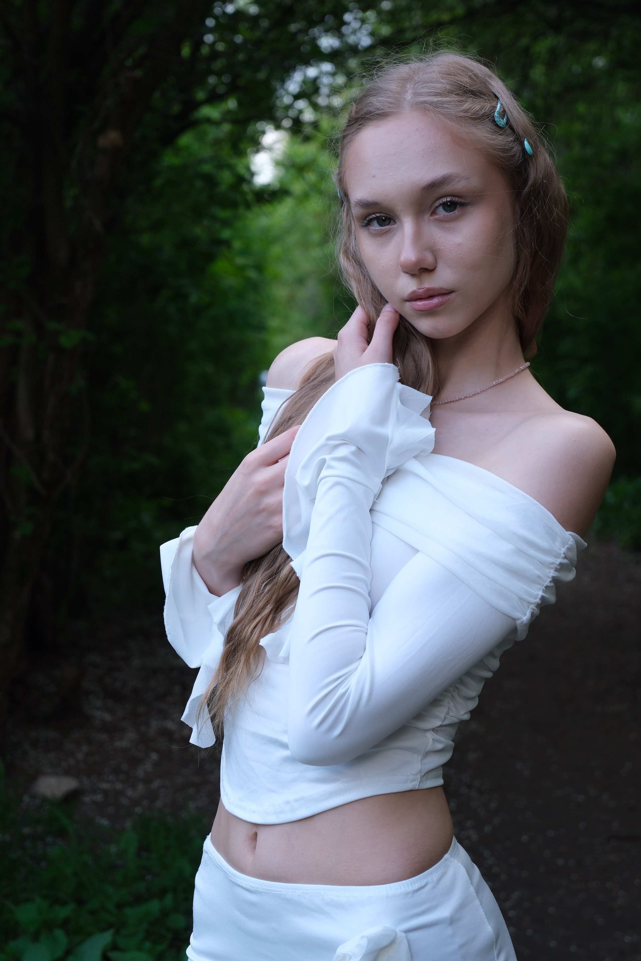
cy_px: 480
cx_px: 320
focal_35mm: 75
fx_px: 2003
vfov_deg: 27.0
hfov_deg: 18.2
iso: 400
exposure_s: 1/110
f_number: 4.8
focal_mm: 50
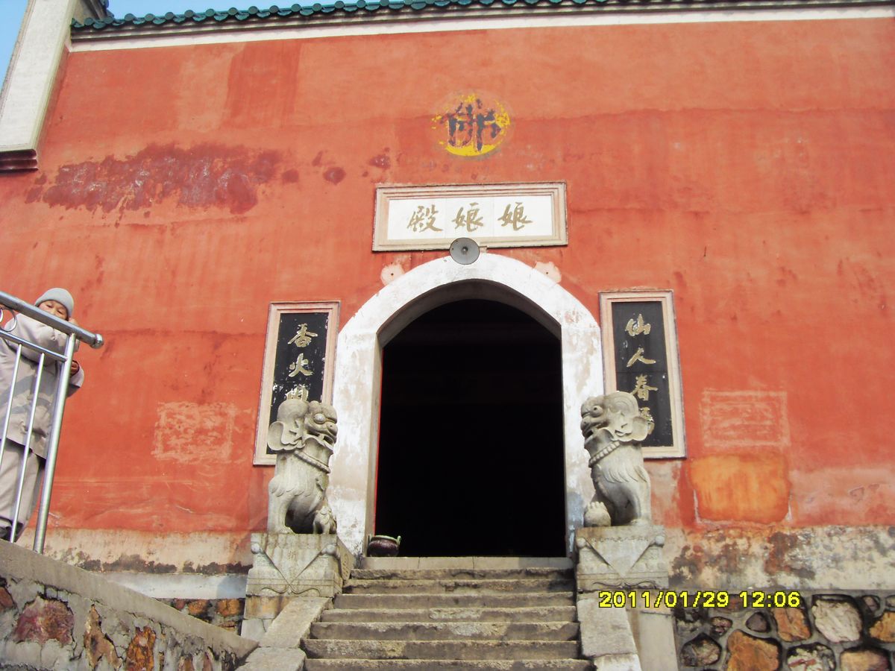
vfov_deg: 36.8
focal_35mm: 39
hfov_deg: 47.9
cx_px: 448
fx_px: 1008
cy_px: 336
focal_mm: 6.6
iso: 80
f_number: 6.2
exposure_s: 1/250
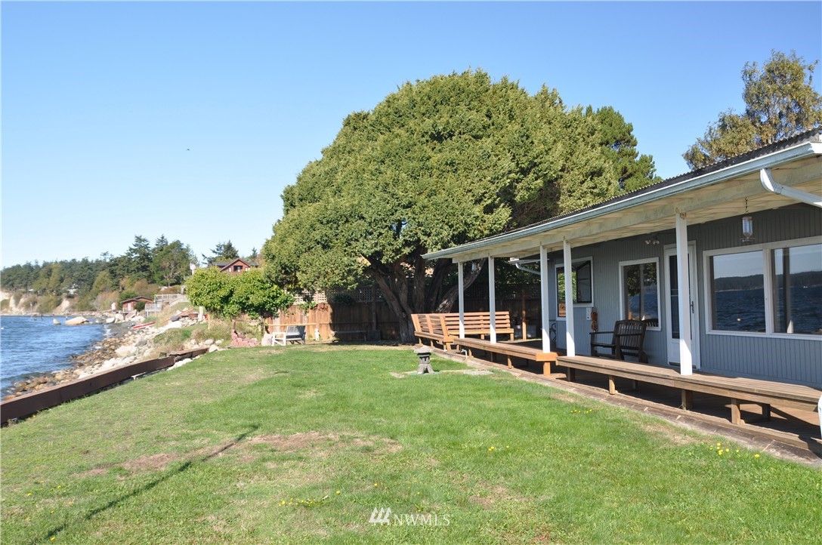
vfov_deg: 36.8
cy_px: 272
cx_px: 411
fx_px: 821
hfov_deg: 53.2
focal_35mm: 36
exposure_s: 1/200
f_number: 6.3
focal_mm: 24
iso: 200
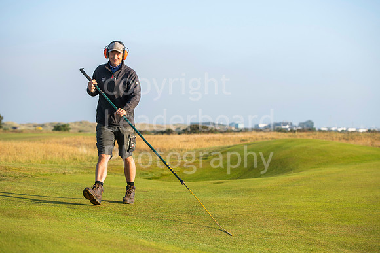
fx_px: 1003
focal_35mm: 95
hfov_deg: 21.5
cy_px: 126
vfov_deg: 14.4
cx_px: 190
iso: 80
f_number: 4.5
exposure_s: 1/400
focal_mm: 95
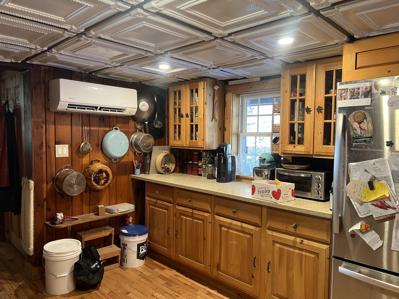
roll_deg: -0.4
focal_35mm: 26
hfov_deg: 67.3
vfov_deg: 53.1
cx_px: 200
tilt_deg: -3.6
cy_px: 150
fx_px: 300
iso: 160
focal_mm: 5.7
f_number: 1.5
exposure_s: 1/60
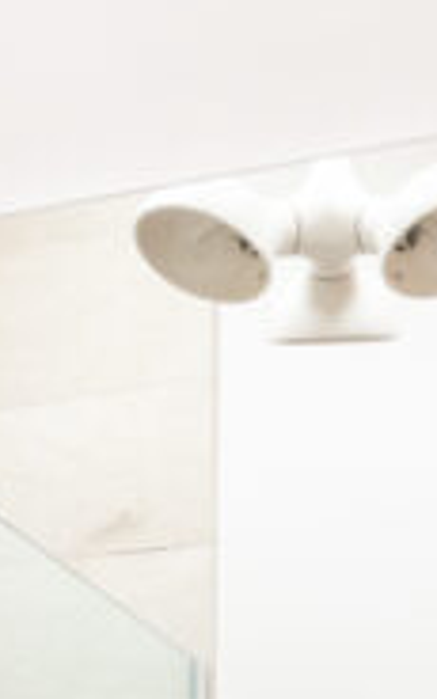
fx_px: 1867
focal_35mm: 98
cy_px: 1206
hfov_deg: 13.3
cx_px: 76
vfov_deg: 17.7
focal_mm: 17
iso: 400
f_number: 8
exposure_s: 1/20
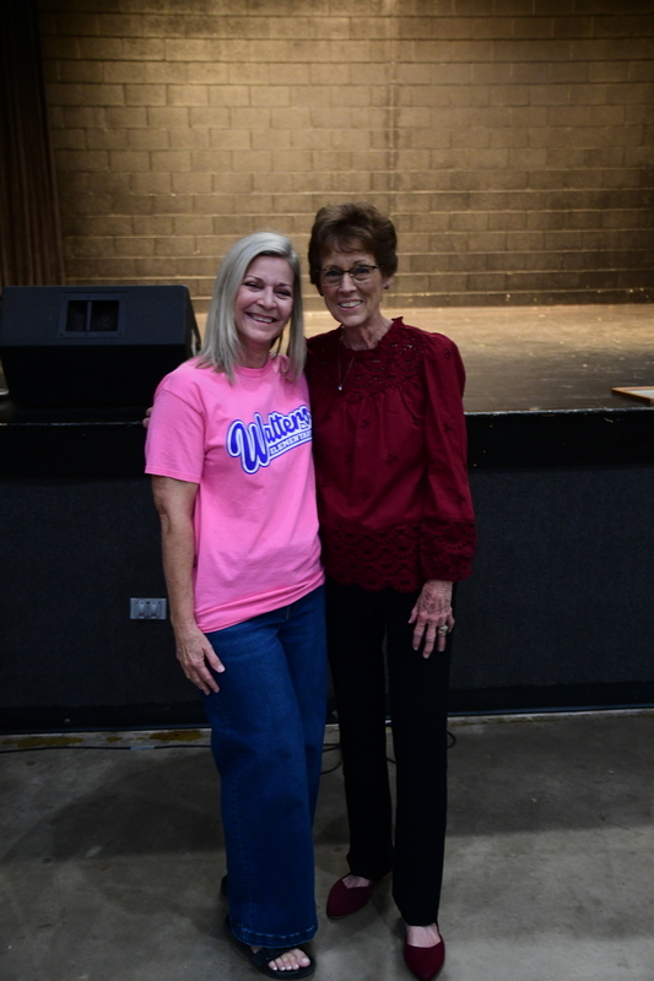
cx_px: 327
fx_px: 1022
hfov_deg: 35.5
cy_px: 490
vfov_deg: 51.3
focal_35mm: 38
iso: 1600
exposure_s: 1/40
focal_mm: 25
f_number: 3
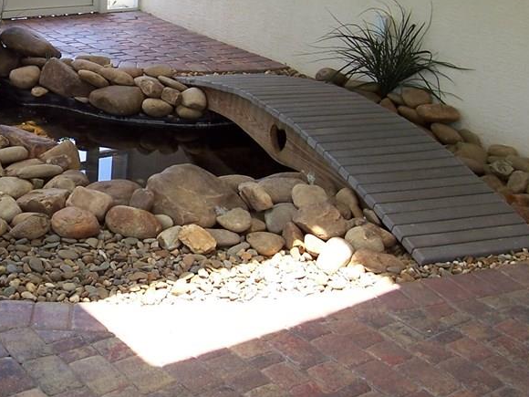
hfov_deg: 31.2
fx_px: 917
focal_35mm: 60
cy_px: 151
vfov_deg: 24.4
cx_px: 89
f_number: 2.7
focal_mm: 5.6
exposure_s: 1/60
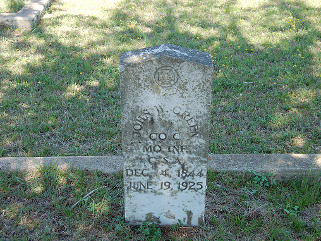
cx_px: 163
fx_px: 534
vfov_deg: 25.4
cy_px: 120
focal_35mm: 58
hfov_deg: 33.5
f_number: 5
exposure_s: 1/250
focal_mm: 35
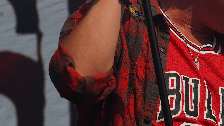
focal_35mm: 316
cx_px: 179
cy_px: -33
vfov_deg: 3.8
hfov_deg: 6.8
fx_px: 1877
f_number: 8
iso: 100
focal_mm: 105
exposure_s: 1/640
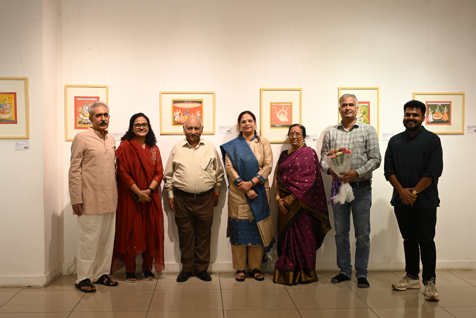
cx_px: 238
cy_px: 159
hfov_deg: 48.5
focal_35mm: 40
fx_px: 529
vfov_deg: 33.4
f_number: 4
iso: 1000
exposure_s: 1/200
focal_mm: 40
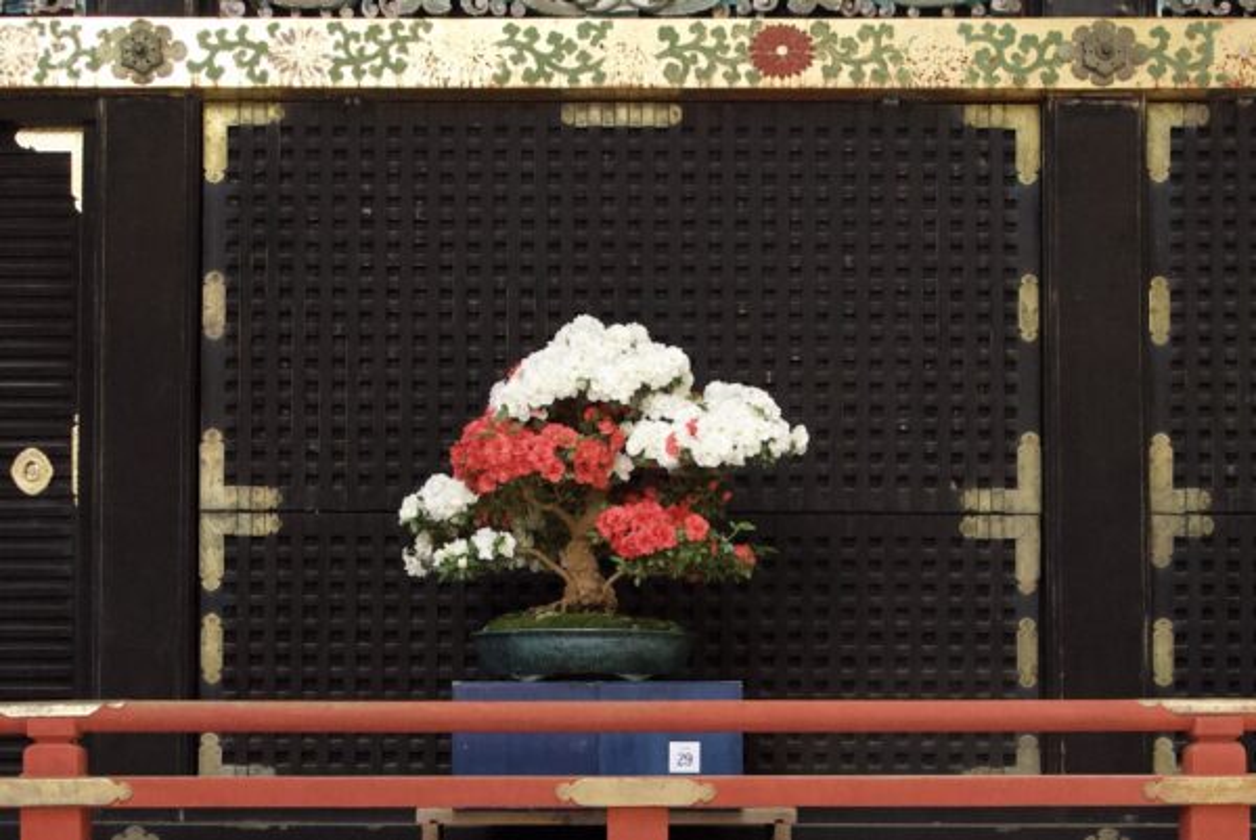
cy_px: 420
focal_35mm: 34
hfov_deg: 55.8
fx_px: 1187
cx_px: 628
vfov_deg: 38.9
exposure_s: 1/500
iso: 10000
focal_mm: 34
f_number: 5
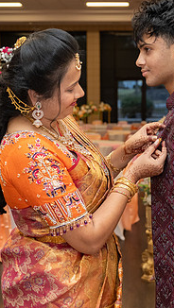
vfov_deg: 30.5
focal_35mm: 69
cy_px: 157
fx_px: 564
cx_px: 135
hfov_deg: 17.4
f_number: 3.5
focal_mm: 37
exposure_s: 1/160
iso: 1000
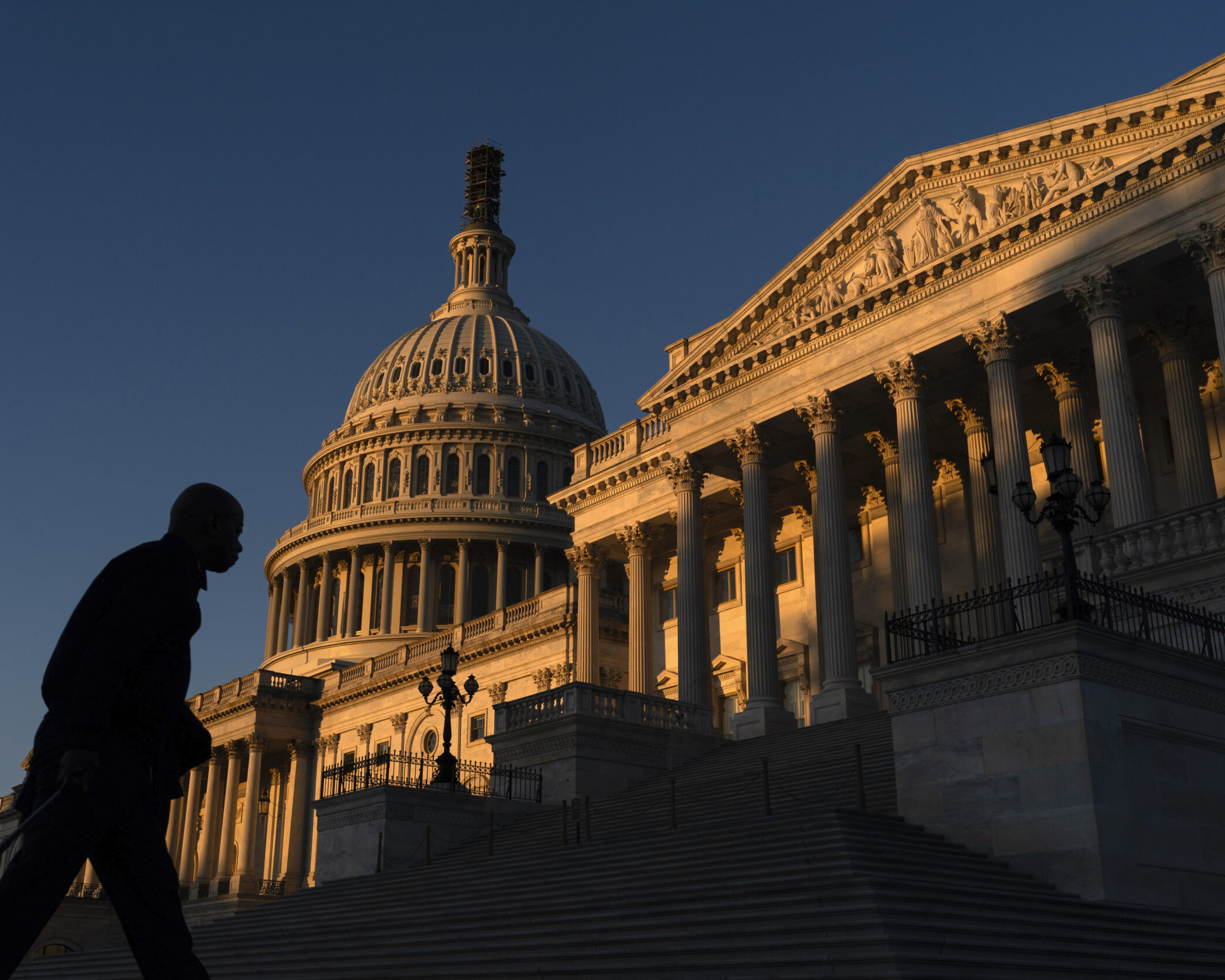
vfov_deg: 37.3
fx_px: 1450
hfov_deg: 45.7
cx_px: 557
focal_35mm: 40
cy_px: 496
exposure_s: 1/320
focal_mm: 35
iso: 80
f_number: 9
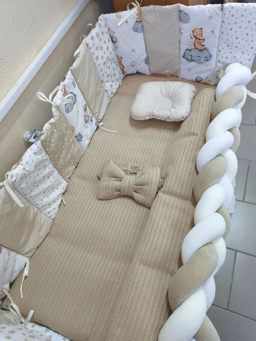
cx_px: 128
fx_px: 227
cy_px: 170
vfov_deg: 73.9
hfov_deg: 58.9
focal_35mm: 23
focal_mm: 6.57
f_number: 1.6
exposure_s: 1/50
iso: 400
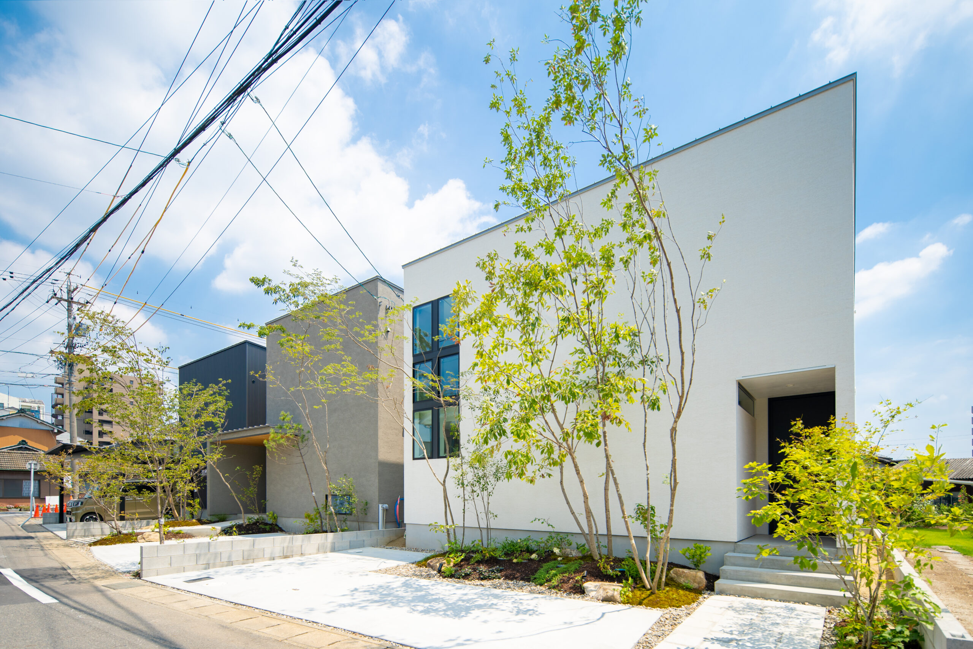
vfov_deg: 70.4
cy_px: 324
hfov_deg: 93.3
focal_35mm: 17
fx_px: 459
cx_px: 486
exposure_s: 1/1250
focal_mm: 17
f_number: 4
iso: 100
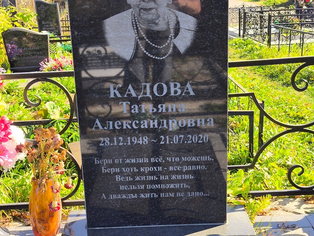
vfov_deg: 29.1
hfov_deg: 38.2
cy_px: 118
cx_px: 157
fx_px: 454
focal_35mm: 50
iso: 50
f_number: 1.7
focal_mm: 4.71
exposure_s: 1/438
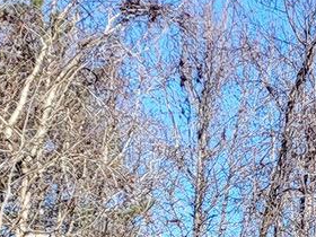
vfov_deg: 7.4
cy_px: 527
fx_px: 1734
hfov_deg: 9.1
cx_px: 816
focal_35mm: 190
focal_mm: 4.25
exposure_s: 1/2500
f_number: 1.8
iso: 50
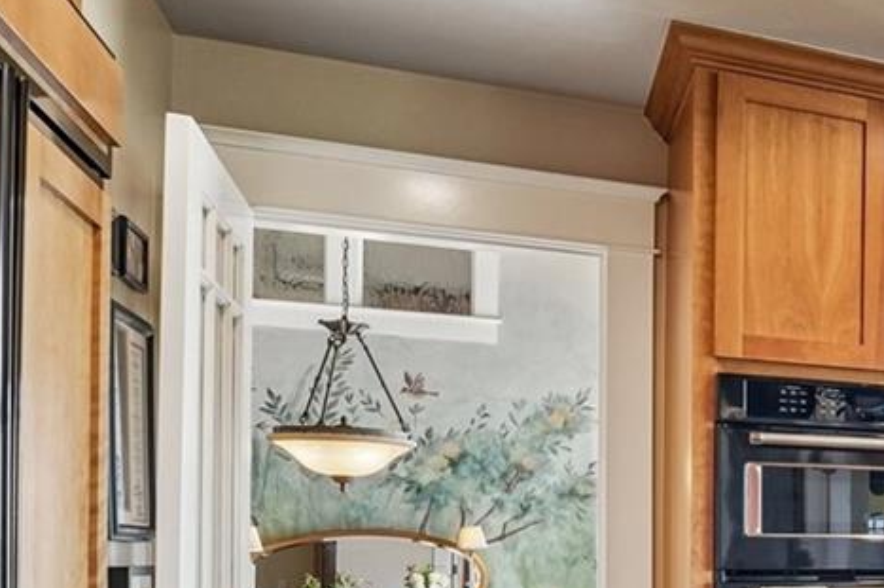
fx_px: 1178
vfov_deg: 26.8
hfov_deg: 26.9
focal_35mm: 48
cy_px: 563
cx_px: 1369
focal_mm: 14
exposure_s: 1/25
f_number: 8
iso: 400
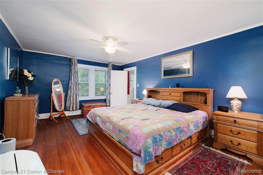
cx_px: 132
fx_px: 110
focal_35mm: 15
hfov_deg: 100.4
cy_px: 88
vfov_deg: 77.3
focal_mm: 10
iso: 1000
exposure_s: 1/125
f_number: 6.4
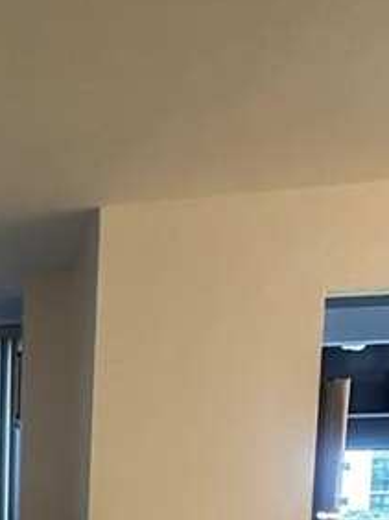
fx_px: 795
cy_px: 561
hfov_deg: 22.1
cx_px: -216
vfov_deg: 32.3
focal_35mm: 53
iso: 250
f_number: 2.2
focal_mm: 2.22
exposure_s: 1/120
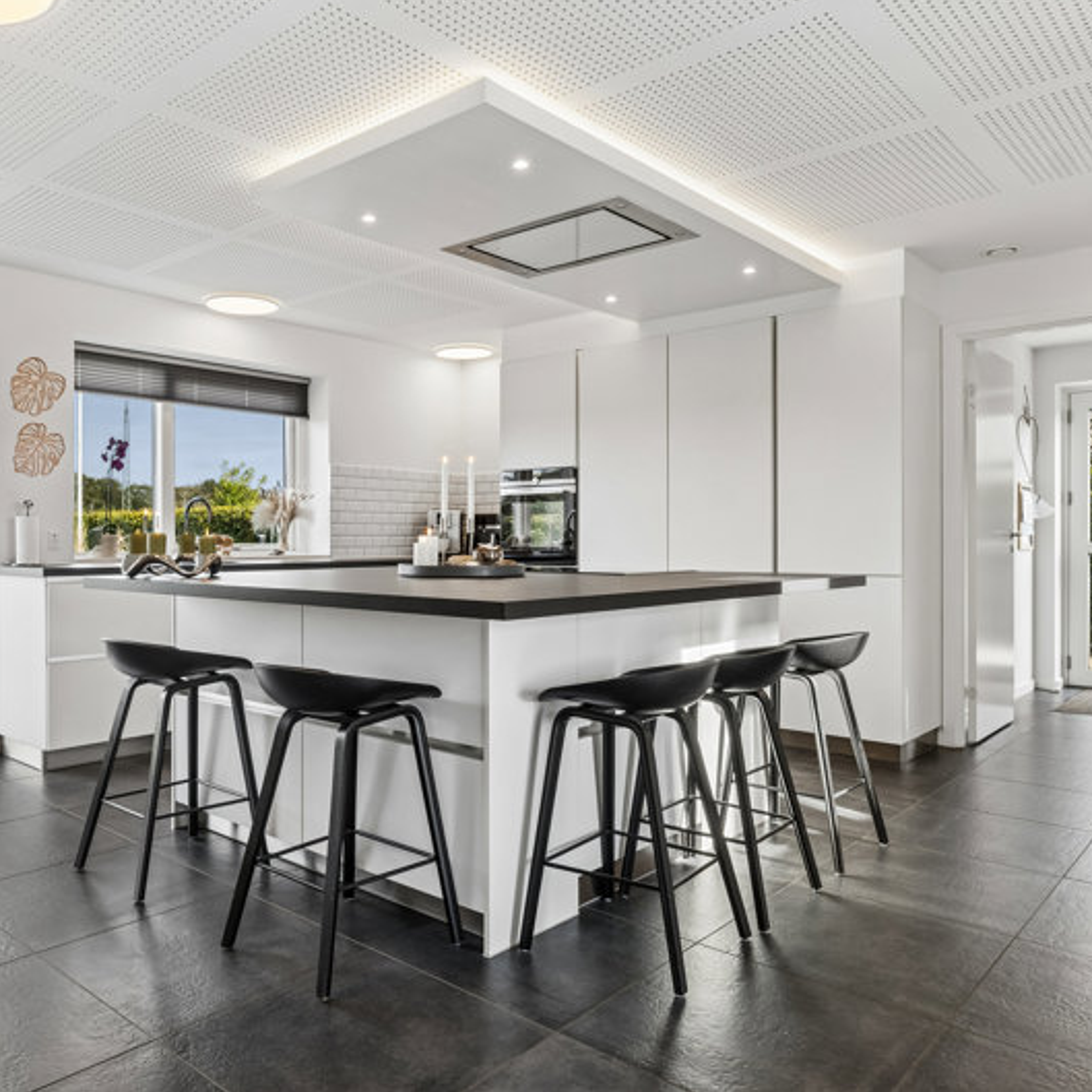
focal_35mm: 28
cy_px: 544
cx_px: 460
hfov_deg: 57.1
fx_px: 998
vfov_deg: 57.4
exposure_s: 1/25
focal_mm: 14.5
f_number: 8
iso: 200
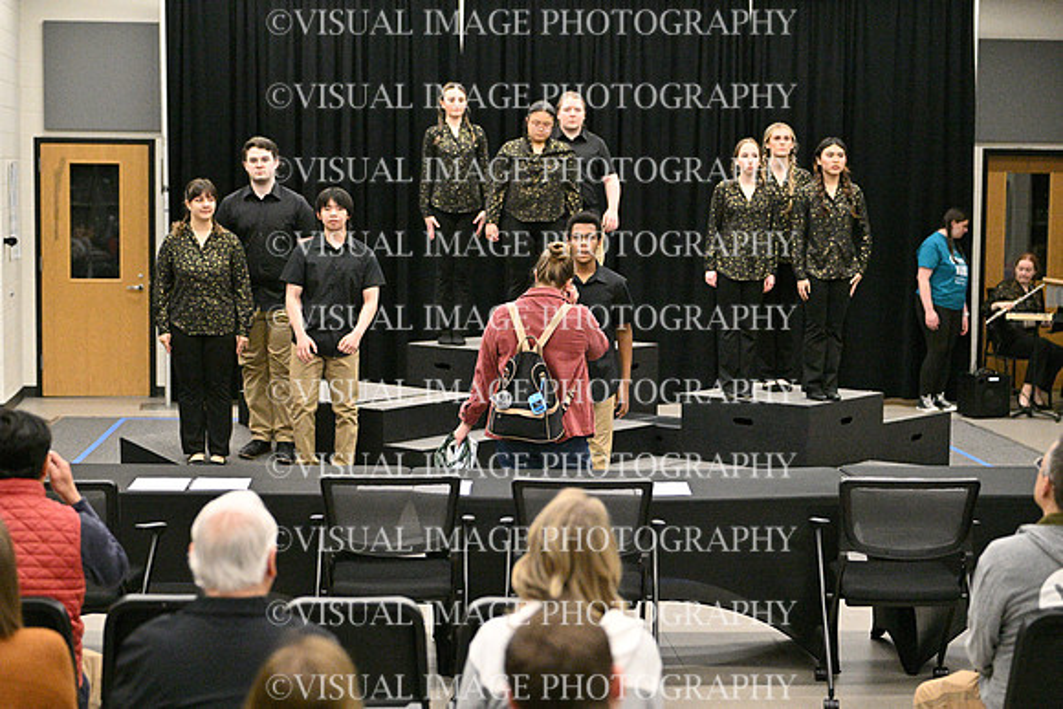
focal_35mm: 63
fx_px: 1861
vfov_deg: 21.6
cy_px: 354
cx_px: 532
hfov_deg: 31.9
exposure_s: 1/1600
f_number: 2.4
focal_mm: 63
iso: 12800
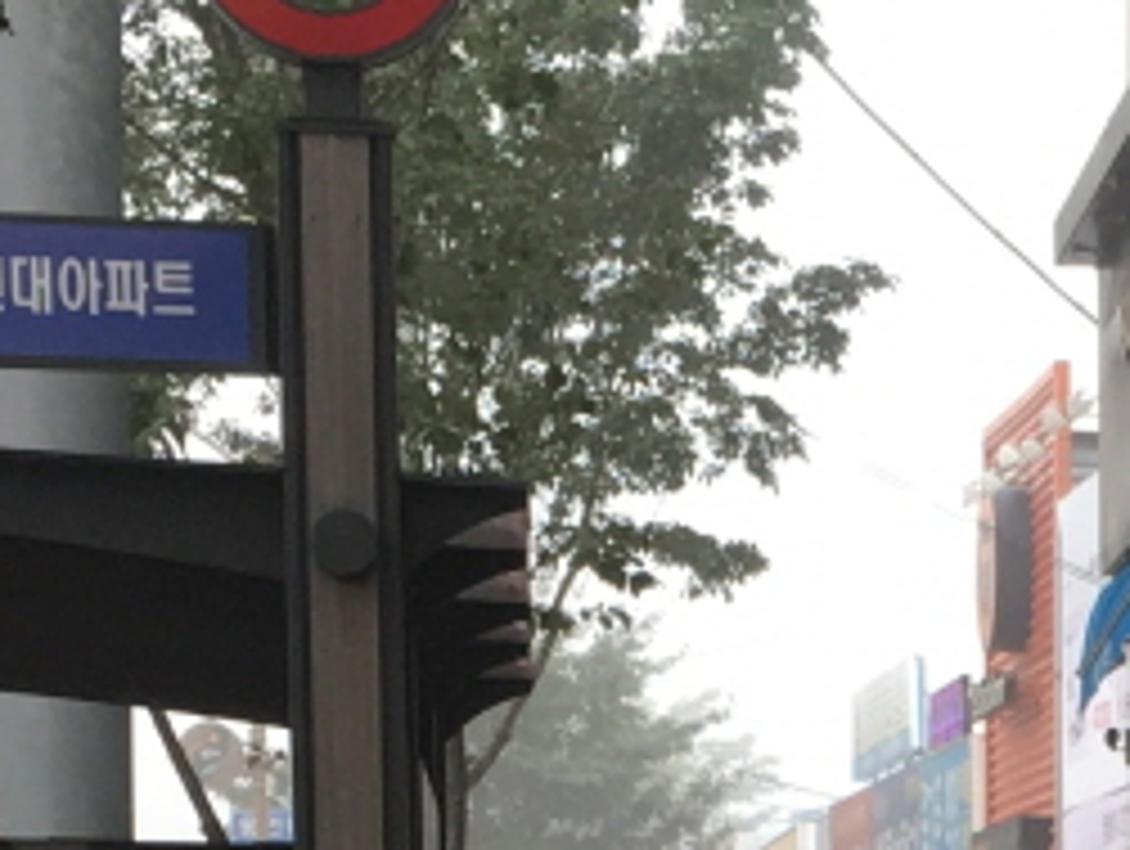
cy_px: 1846
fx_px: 5655
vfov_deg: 8.1
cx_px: 1535
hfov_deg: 11.1
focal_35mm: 173
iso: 40
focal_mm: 4.15
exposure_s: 1/120
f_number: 2.2
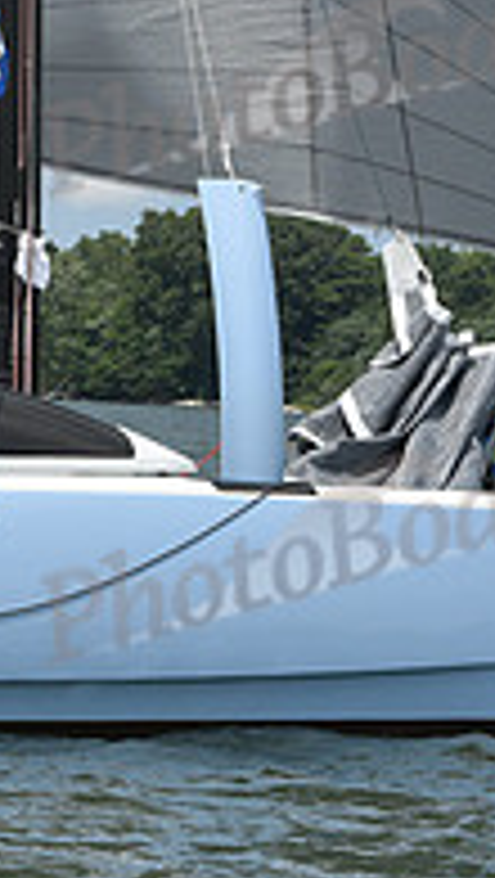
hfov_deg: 5.5
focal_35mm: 218
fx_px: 5076
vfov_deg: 9.9
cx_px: -189
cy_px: 376
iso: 320
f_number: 10
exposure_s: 1/1000
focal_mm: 70
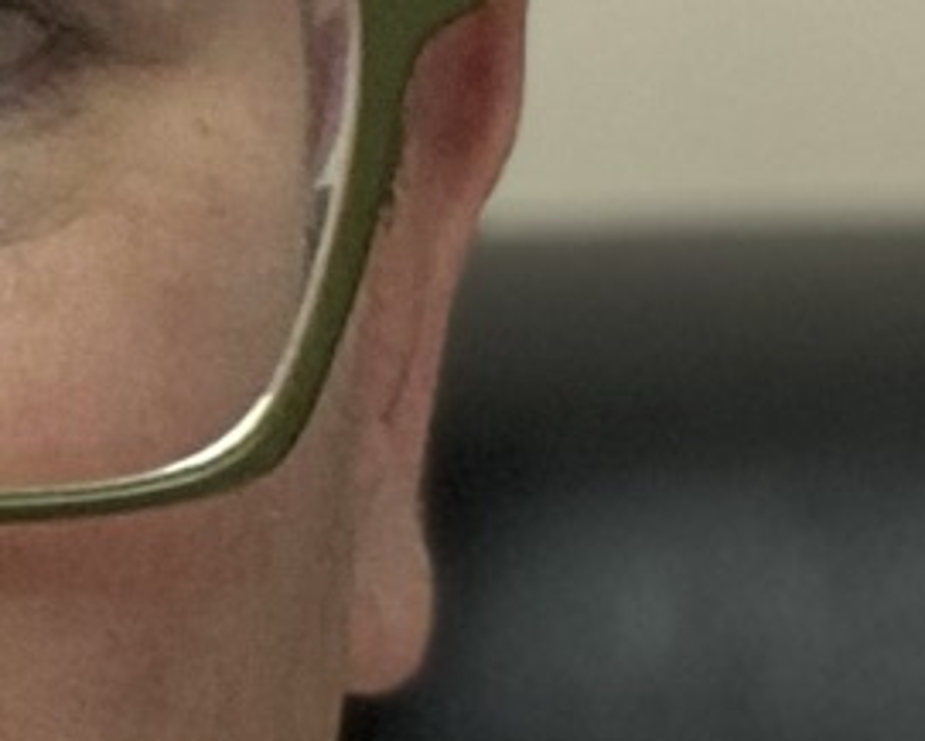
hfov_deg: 8.5
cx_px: -881
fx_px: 5915
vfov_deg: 7.1
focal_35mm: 216
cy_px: 683
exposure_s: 1/60
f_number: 2.2
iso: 200
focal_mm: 2.71
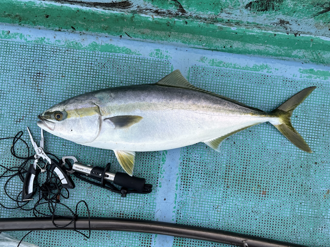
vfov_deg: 53.1
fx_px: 248
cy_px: 124
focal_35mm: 26
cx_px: 165
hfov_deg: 67.3
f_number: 1.6
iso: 80
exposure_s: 1/121
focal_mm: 5.96
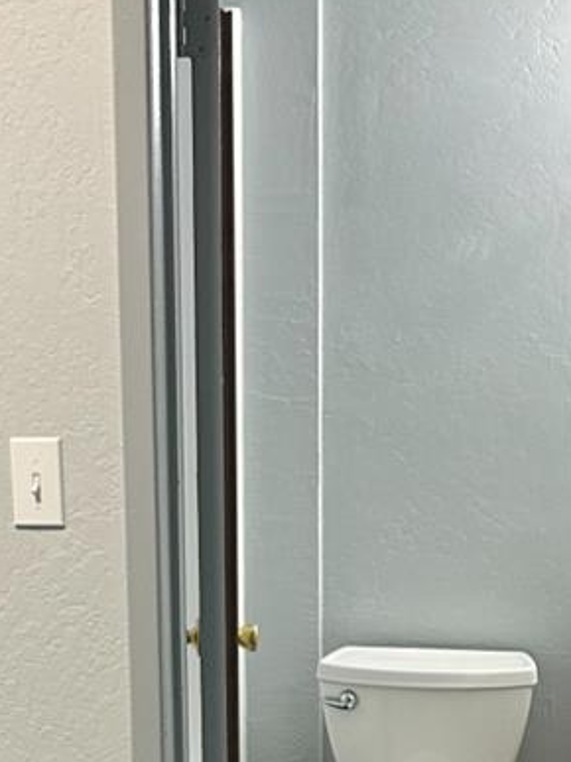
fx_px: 2047
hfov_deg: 15.8
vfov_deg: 19.8
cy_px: 918
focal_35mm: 93
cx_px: 172
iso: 200
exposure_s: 1/60
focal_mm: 6.86
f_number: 1.78
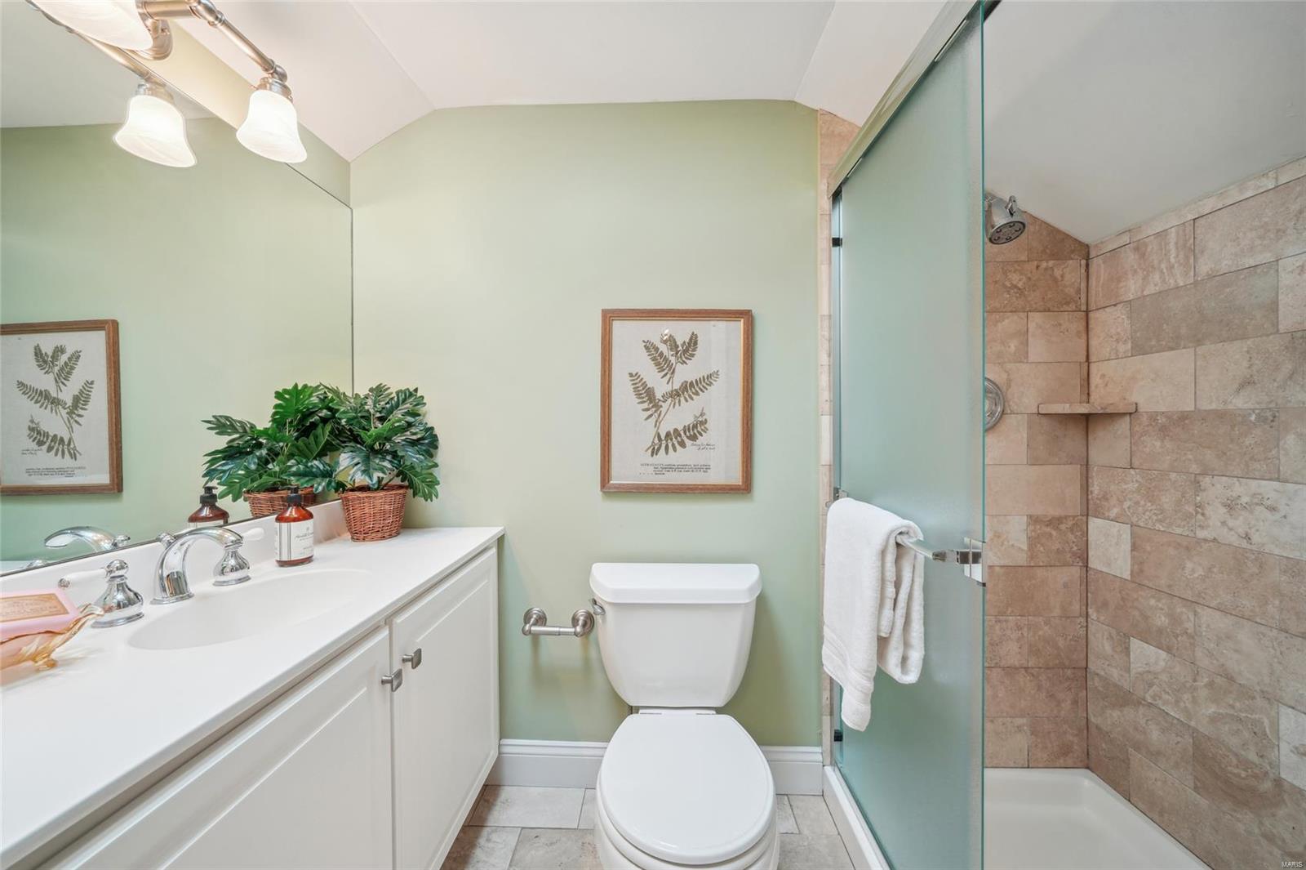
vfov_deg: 89.9
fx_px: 435
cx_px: 653
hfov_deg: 112.6
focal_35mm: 12
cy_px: 435
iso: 400
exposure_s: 1/20
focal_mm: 12
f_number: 8
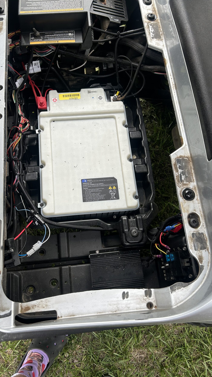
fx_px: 290
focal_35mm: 29
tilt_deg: -69.8
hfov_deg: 40.2
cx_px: 100
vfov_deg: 66.1
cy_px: 184
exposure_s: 1/780
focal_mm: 5.7
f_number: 1.5
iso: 50
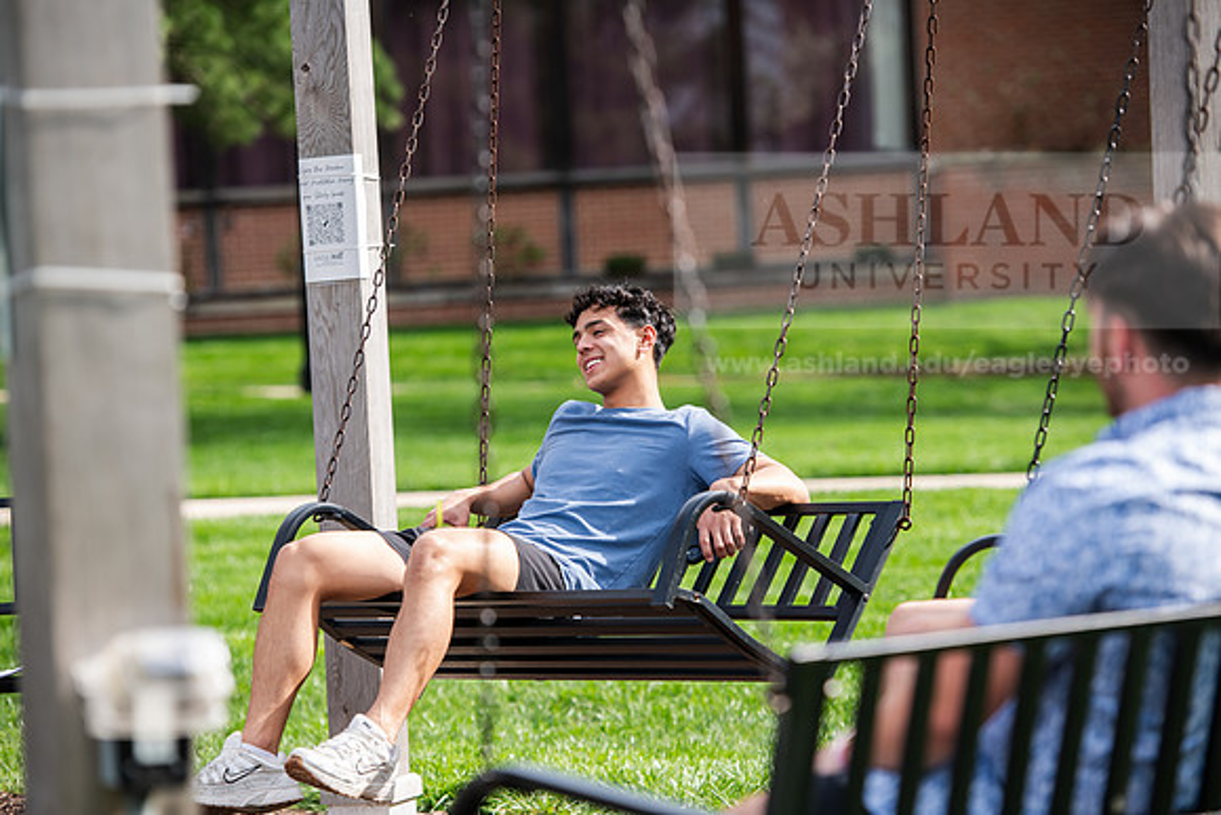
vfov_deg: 10.2
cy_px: 408
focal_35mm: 135
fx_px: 4580
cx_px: 610
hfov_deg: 15.2
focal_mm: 135
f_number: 3.5
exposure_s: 1/400
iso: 125
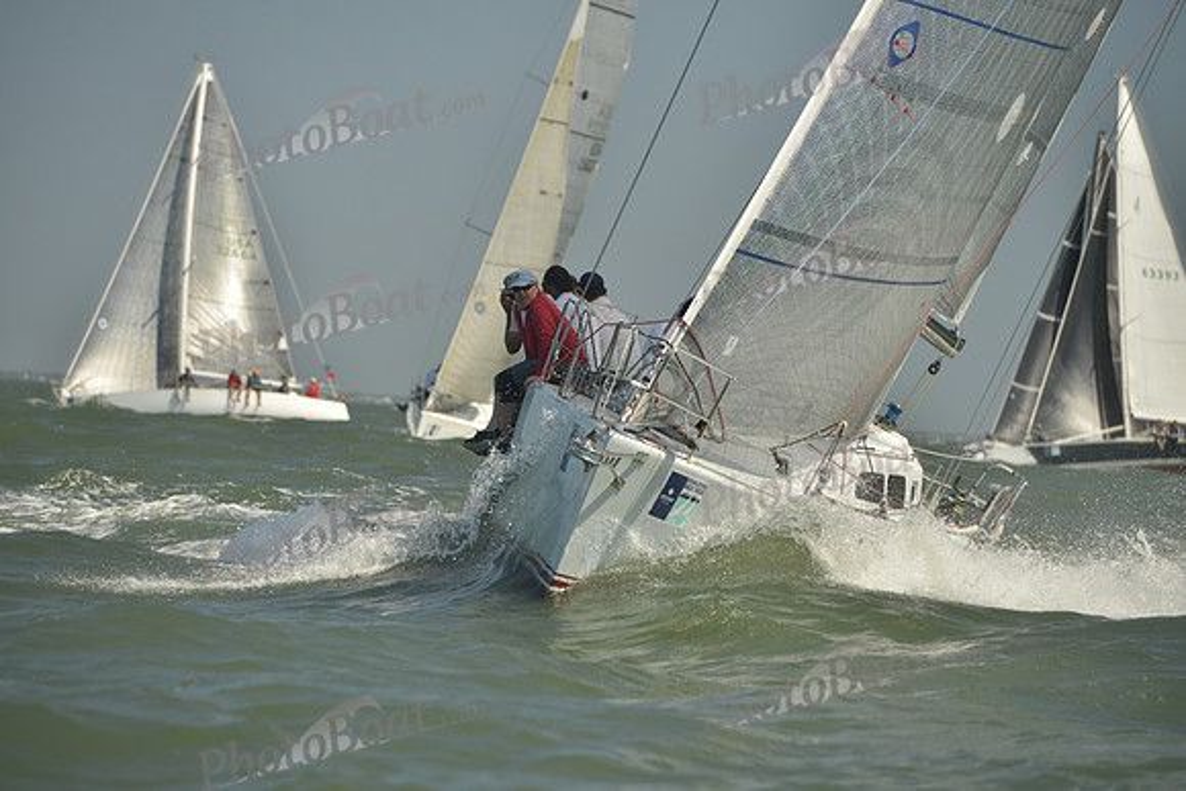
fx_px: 6590
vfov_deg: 6.9
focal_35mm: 200
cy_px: 396
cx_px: 593
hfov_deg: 10.3
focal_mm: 200
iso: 280
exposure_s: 1/1000
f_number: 6.3
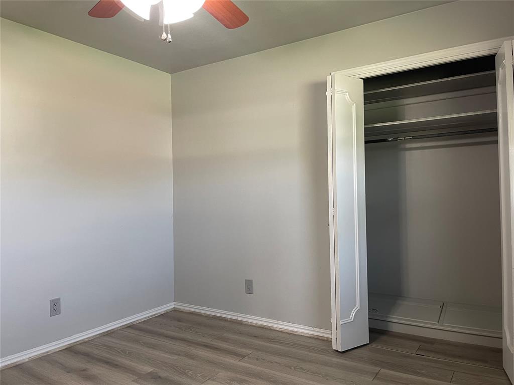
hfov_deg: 69.4
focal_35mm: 25
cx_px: 257
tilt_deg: +0.9
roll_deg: +1.2
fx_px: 371
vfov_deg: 54.9
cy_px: 192
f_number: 1.6
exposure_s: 1/60
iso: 160
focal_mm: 5.1
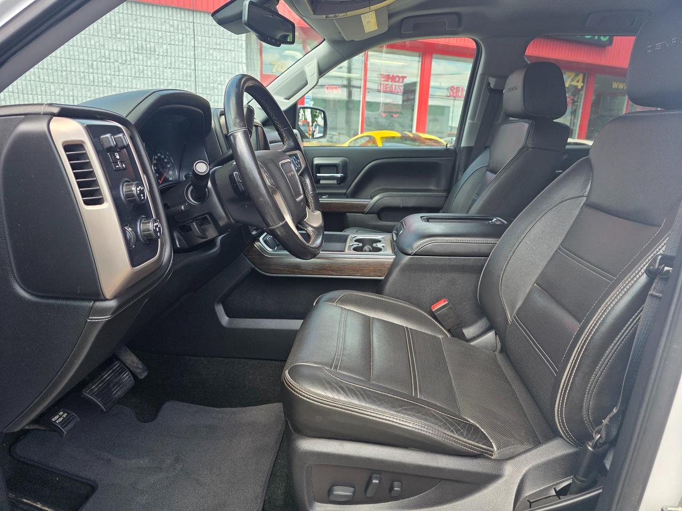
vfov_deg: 58.9
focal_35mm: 23
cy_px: 256
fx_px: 453
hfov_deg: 73.9
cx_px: 341
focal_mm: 6.3
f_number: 1.7
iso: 50
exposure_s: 1/359
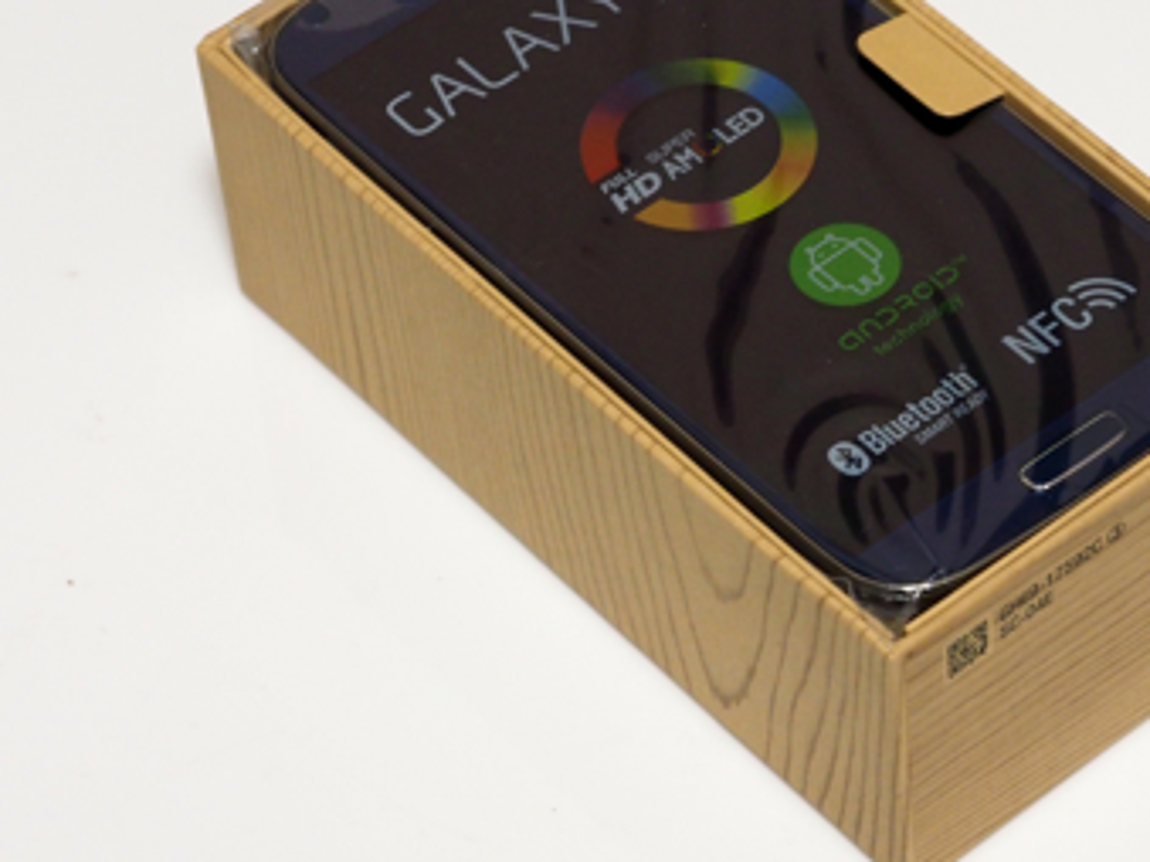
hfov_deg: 11.6
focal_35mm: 170
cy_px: 343
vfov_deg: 8.7
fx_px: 5646
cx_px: 767
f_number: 6.3
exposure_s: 1/10
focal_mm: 60
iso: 1600
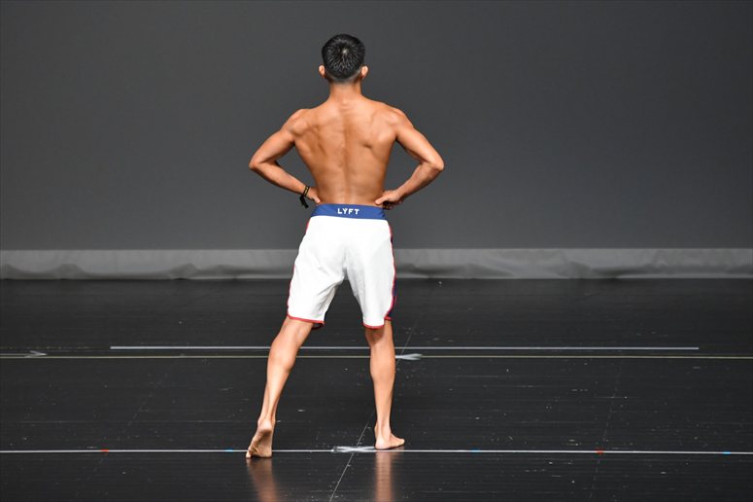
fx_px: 7213
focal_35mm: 345
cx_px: 376
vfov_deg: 4.0
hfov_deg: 6.0
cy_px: 251
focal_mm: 230
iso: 2500
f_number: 5.6
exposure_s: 1/400
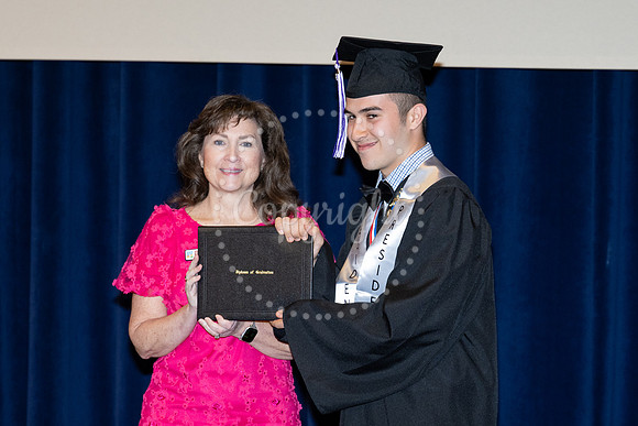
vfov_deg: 7.7
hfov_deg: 11.5
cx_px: 357
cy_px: 260
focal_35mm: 179
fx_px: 3175
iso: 1000
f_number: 5.6
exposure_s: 1/200
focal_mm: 115
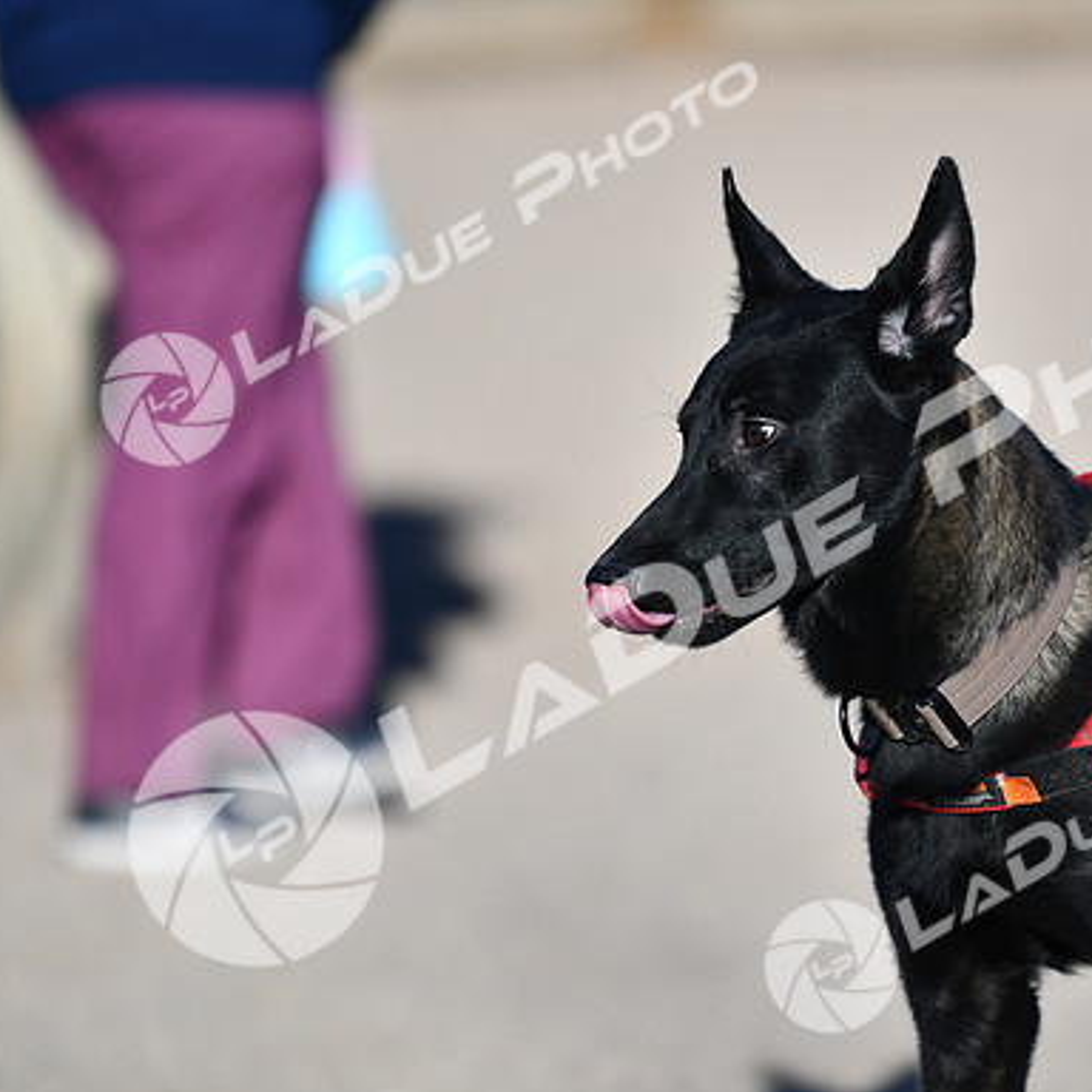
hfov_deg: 4.5
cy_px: 547
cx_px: 759
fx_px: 13741
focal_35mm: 385
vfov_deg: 4.6
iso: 160
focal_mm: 200
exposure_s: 1/4000
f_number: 2.8
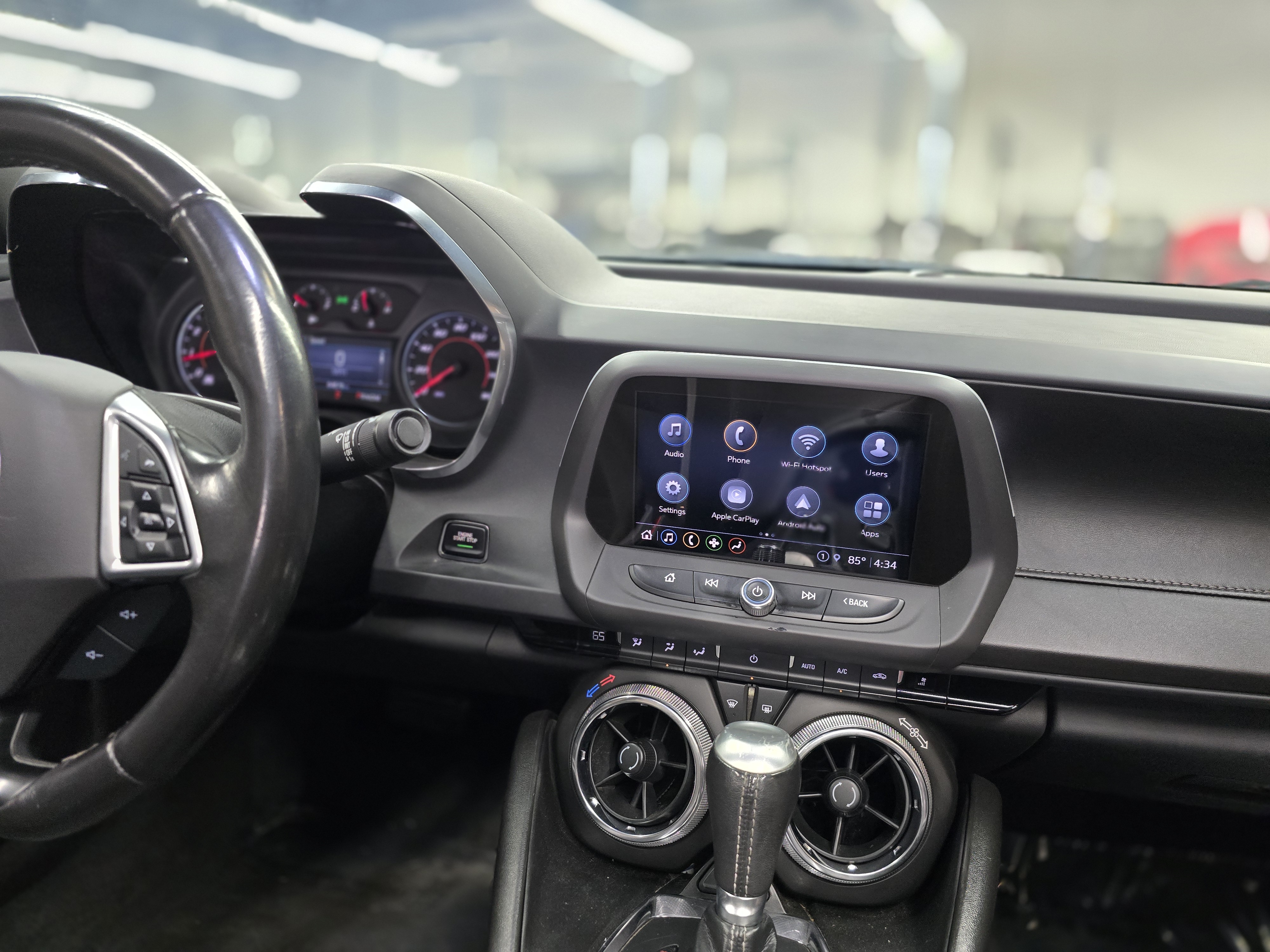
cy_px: 476
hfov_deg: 73.9
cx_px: 635
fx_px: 844
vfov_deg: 58.9
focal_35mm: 23
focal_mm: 6.3
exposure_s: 1/120
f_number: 1.7
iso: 800
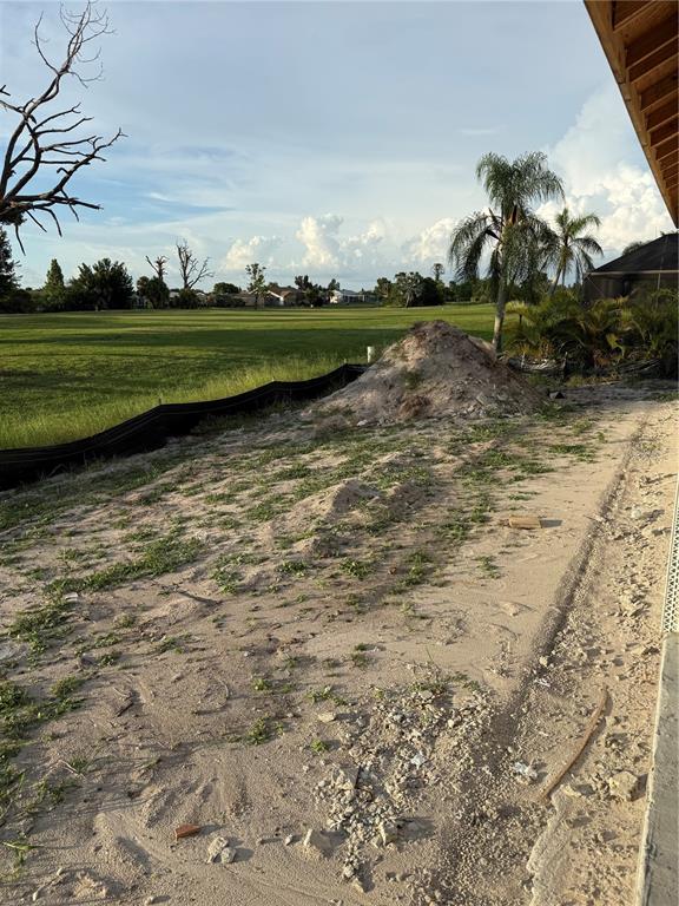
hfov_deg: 56.8
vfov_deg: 71.6
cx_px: 340
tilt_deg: -14.3
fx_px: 628
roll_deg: +0.8
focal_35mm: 24
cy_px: 453
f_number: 1.78
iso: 80
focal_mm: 6.76
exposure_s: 1/3584
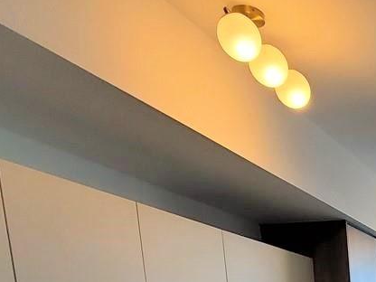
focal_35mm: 50
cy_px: 438
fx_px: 543
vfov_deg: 22.8
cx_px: 533
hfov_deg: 28.3
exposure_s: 1/60
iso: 80
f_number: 2.2
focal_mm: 1.8
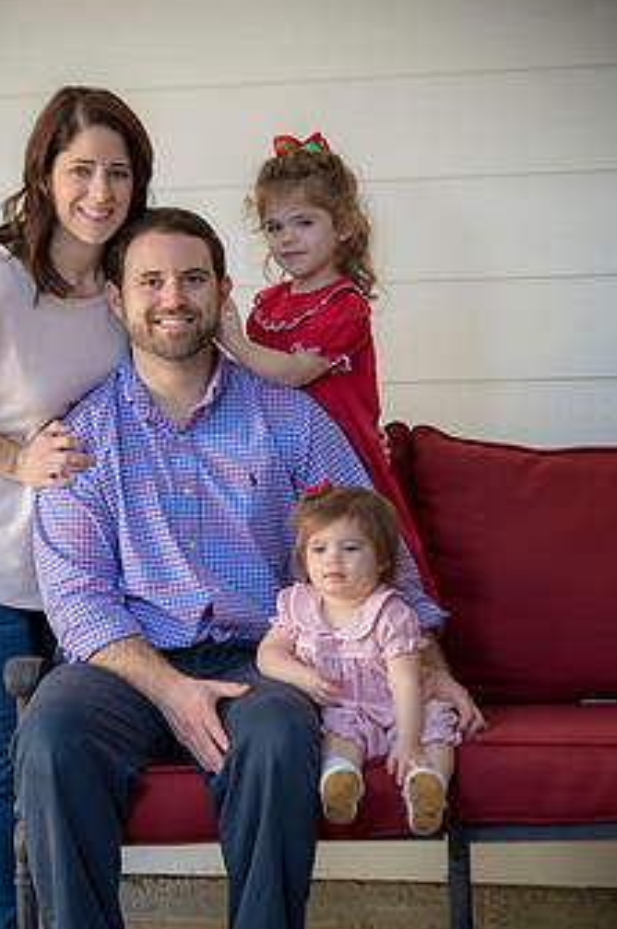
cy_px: 556
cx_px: 212
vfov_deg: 15.3
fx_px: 3455
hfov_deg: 10.2
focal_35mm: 134
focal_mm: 100
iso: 320
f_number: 4
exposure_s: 1/200
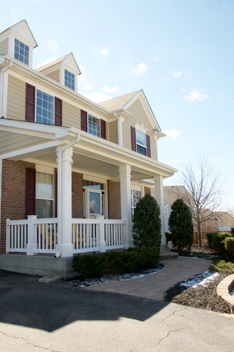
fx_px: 293
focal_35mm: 30
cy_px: 176
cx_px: 117
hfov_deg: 43.5
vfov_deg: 62.0
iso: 400
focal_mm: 20
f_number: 11
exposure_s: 1/250
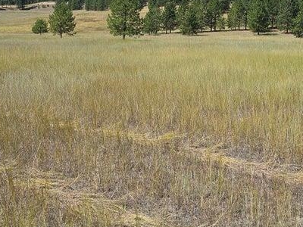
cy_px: 33
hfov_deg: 38.2
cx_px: 215
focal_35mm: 49
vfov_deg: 28.8
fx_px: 429
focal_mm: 6.3
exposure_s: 1/861
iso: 12
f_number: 1.7
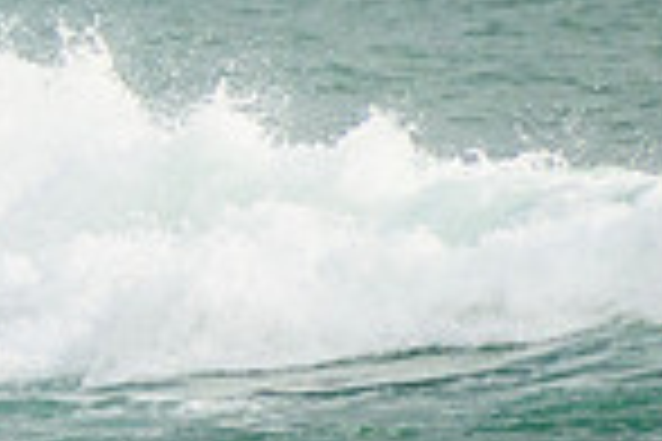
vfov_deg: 0.6
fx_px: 39974
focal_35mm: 2174
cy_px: 97
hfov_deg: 0.9
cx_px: -698
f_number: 5.6
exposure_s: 1/2000
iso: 720
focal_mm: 400
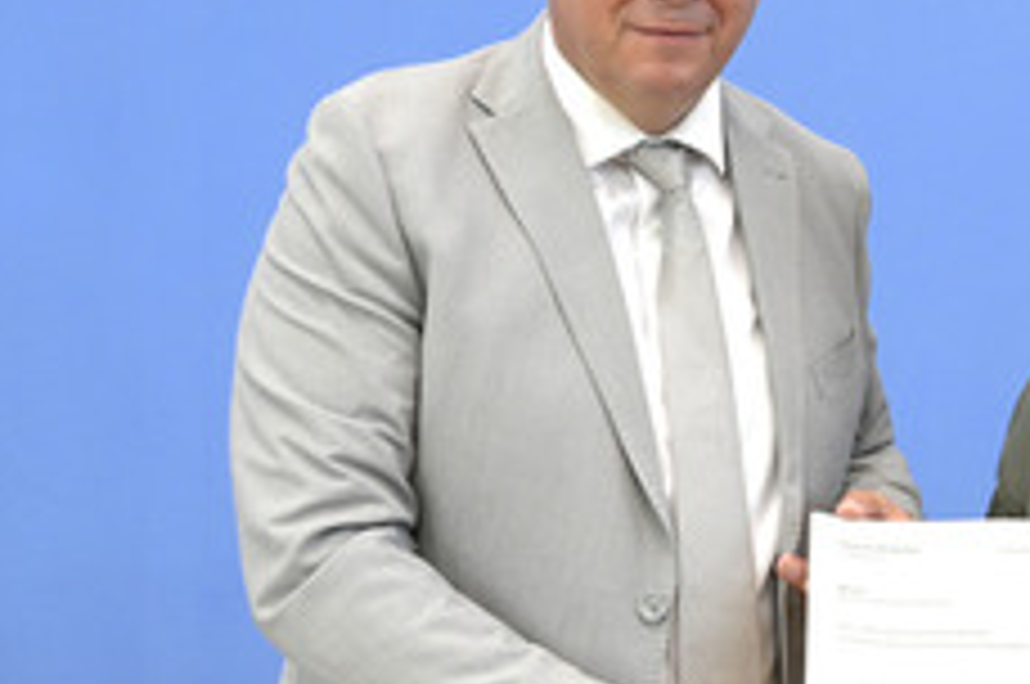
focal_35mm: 71
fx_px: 2029
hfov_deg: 27.3
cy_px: 360
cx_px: 965
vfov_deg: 19.1
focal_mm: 36
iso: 4000
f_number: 6.3
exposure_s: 1/500
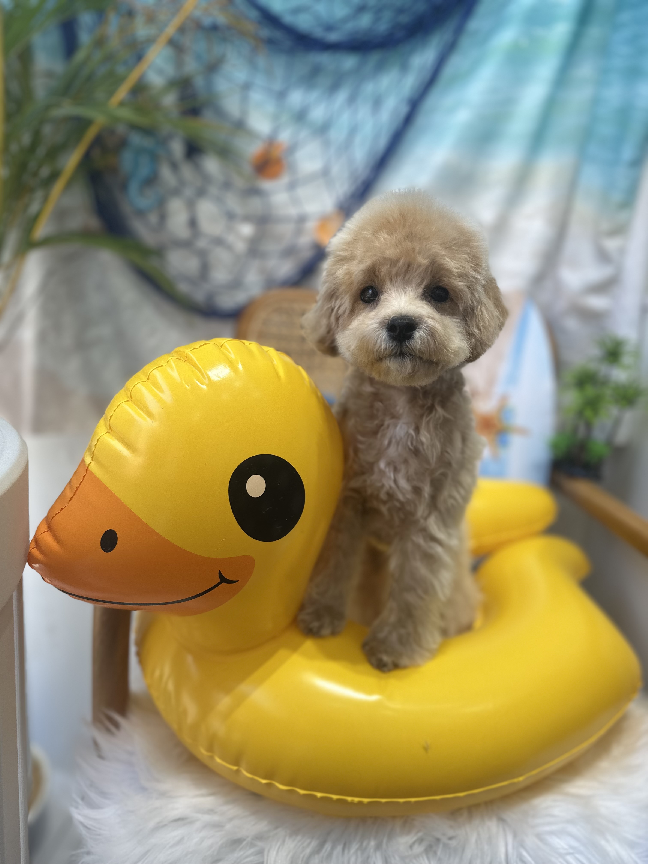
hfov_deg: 56.8
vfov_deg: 71.6
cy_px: 432
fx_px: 599
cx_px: 324
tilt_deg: -11.9
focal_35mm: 24
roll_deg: -4.0
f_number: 1.78
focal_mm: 6.86
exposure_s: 1/251
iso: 80
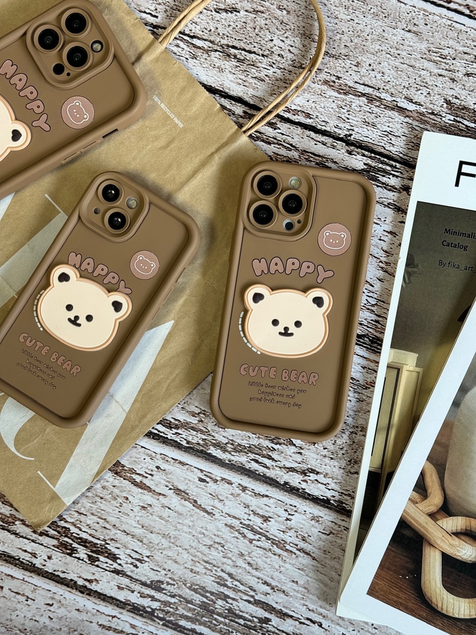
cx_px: 238
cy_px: 318
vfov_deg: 39.7
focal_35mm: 48
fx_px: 880
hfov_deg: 30.3
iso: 80
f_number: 1.78
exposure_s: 1/100
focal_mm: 6.86
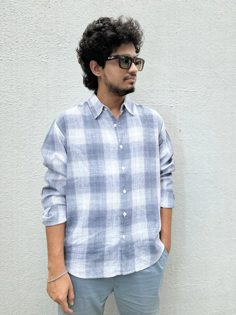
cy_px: 158
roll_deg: -0.4
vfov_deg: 71.6
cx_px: 118
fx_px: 218
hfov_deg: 56.8
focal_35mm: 24
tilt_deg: -0.5
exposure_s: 1/1553
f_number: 1.78
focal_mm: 6.76
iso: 80
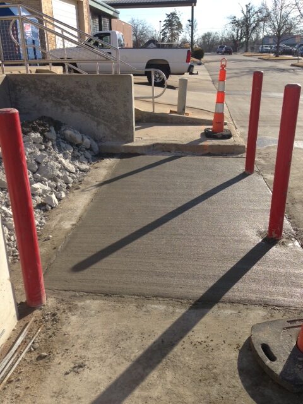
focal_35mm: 33
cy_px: 202
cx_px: 152
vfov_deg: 55.4
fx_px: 385
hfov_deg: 42.9
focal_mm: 4.13
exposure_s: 1/1232
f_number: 2.4
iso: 50
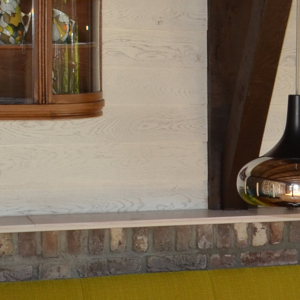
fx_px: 1265
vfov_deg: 13.5
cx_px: 426
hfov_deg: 12.9
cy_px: 204
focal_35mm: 129
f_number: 9
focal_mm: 18
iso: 200
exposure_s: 1/60
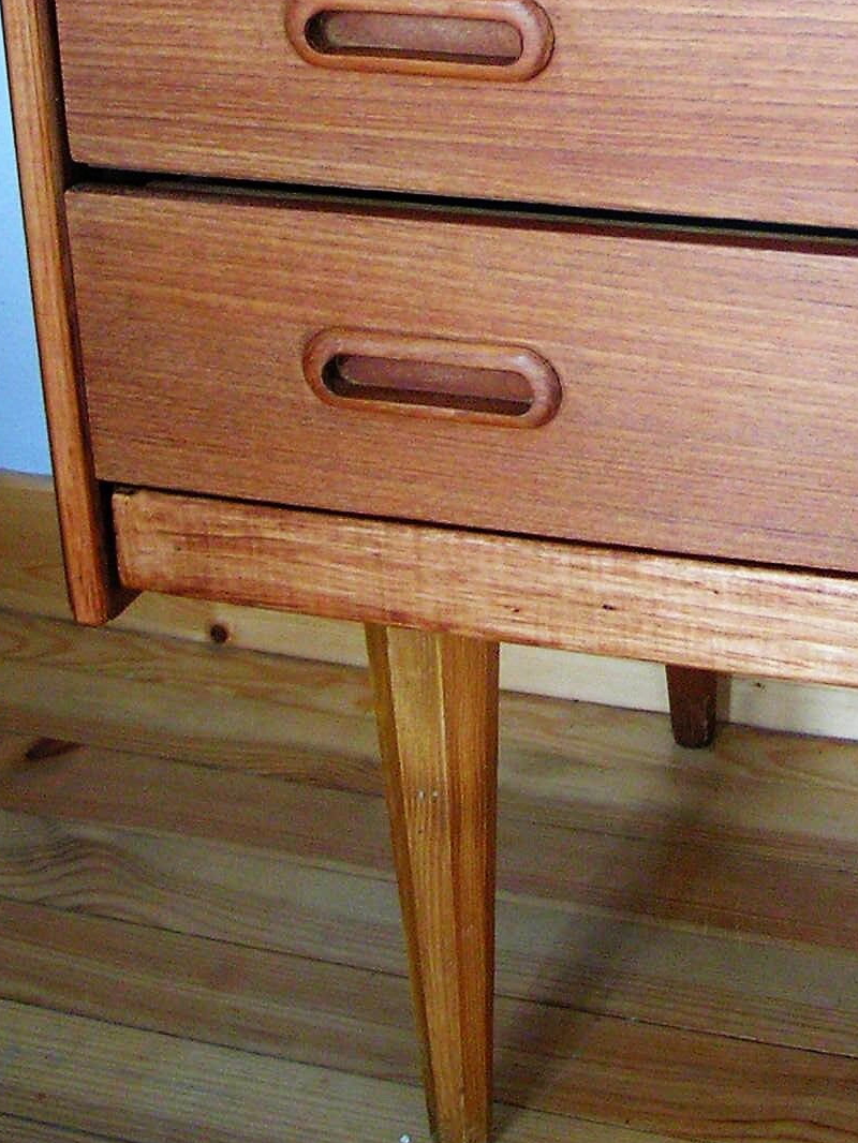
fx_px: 2412
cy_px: 100
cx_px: 674
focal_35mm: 73
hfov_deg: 20.0
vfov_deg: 25.8
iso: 160
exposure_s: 1/40
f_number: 2.8
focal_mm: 5.8
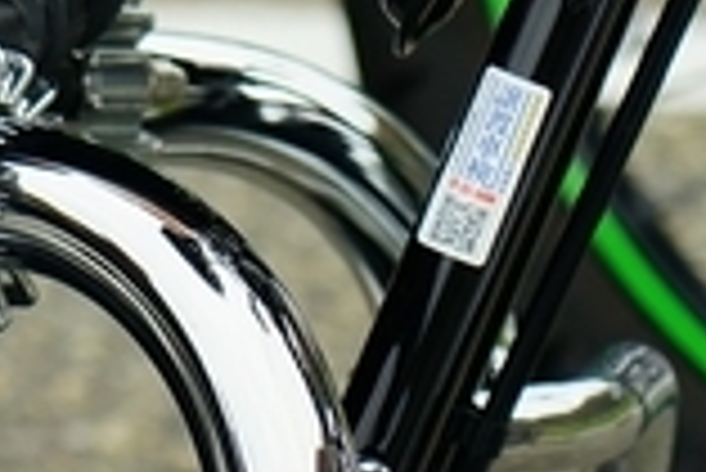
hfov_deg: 3.8
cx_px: -553
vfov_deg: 2.6
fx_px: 10521
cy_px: -494
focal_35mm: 536
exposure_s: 1/1250
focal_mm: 105
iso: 400
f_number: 4
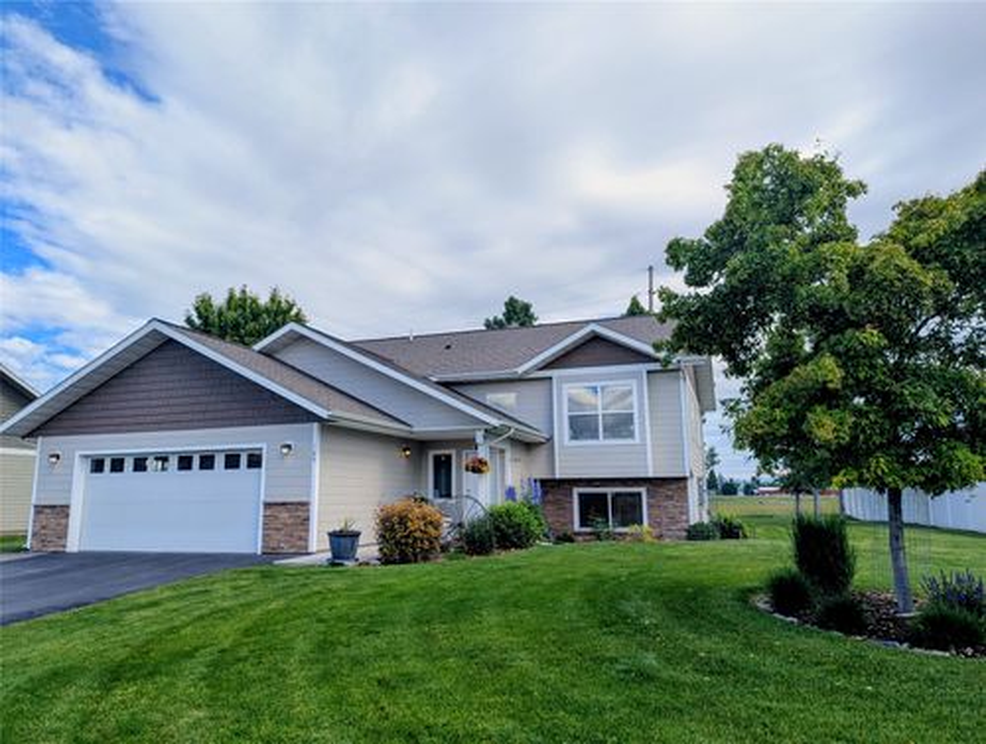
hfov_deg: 71.5
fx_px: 685
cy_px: 372
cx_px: 493
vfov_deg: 57.0
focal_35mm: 24
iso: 48
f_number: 1.85
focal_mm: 6.81
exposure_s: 1/1529
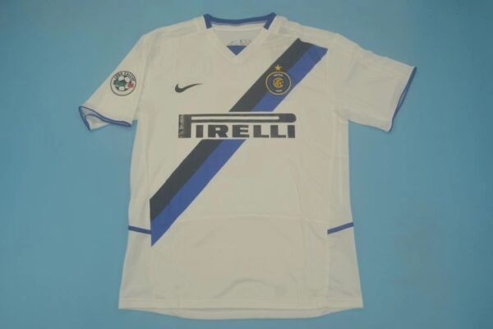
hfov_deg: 57.2
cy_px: 164
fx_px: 452
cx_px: 246
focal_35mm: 33
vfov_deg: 40.0
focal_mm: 22
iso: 200
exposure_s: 1/200
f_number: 4
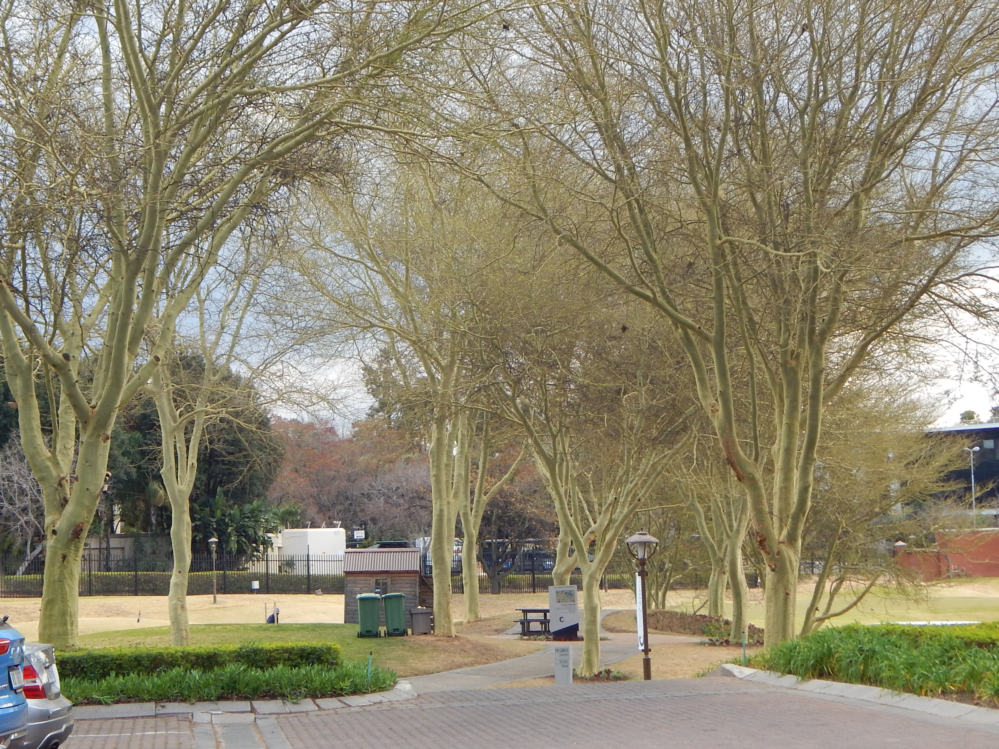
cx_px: 394
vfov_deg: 17.0
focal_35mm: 87
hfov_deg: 22.5
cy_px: 307
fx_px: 2511
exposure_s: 1/200
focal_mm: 10.9
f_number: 4
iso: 125
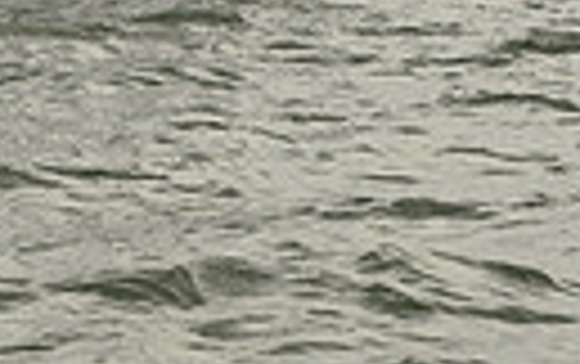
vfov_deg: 2.8
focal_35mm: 458
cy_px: -881
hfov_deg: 4.6
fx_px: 7249
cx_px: 119
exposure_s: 1/640
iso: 250
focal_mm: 100
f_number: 10
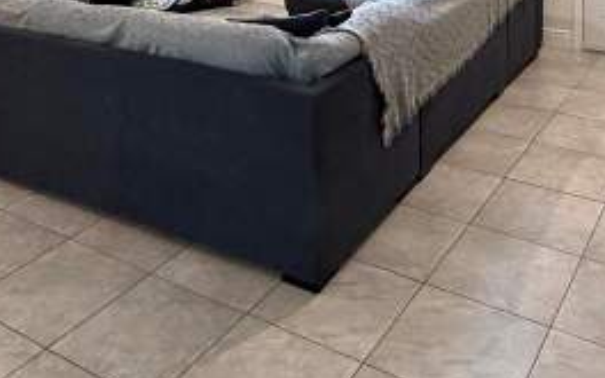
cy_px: -133
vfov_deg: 24.4
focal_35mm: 45
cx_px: 339
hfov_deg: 44.3
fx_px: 742
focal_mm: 2.22
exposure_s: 1/60
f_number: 2.2
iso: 250
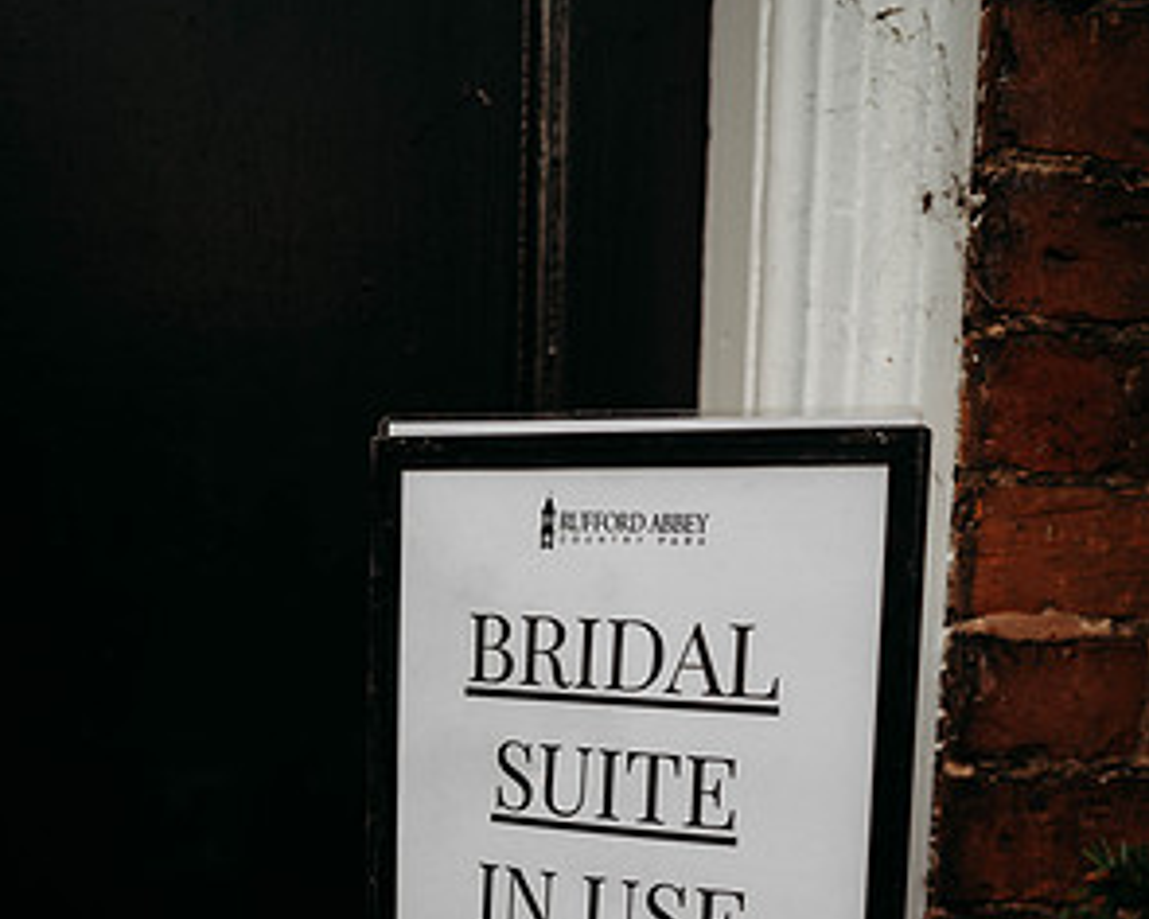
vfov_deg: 29.2
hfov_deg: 37.3
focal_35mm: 50
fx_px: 1700
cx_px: 571
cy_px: 798
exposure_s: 1/200
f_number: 3.5
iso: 100
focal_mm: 35
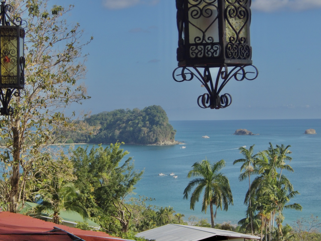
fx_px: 807
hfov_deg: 22.5
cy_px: 120
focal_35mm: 87
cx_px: 160
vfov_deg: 17.0
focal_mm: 15.6
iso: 234
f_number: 19.9
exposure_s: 1/60
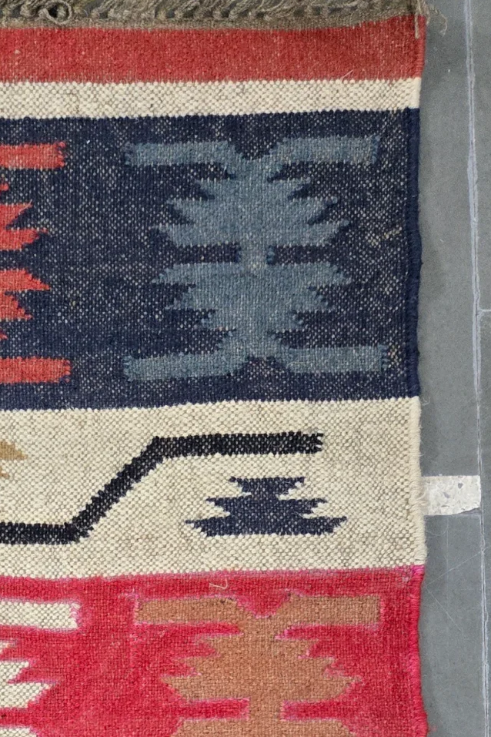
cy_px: 901
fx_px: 1309
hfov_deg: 20.4
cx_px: -32
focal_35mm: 64
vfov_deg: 27.4
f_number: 1.8
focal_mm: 5.4
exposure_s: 1/100
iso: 800
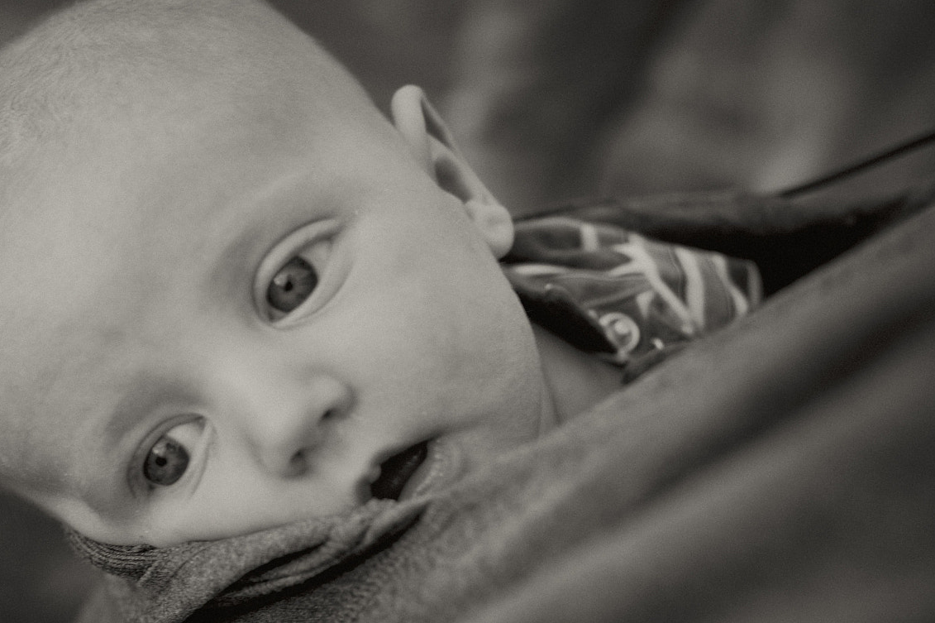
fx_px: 1947
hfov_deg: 27.0
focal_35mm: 75
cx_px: 378
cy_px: 415
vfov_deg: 18.1
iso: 200
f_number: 3.2
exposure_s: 1/105
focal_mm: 35
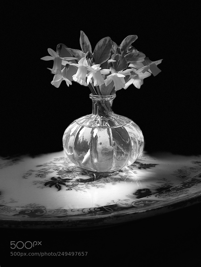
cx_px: 100
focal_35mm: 52
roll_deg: -2.4
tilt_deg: -11.7
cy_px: 134
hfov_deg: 28.0
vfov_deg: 36.8
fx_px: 403
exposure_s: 1/50
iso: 100
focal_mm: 6
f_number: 2.4
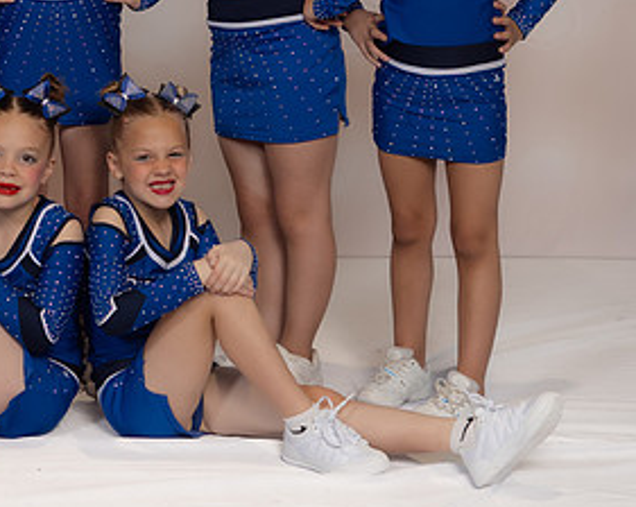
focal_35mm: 109
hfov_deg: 17.3
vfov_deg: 13.9
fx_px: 2049
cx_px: 43
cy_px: -8
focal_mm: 35
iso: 200
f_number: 4.5
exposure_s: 1/200
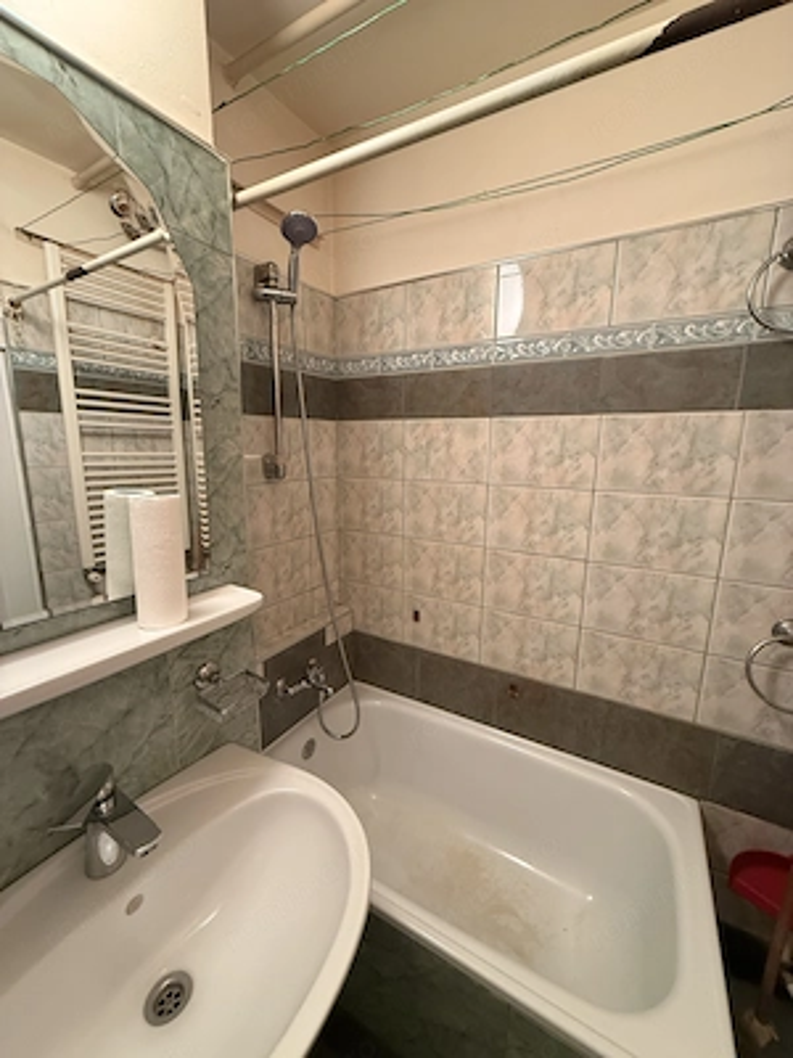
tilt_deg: -10.1
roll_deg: -1.5
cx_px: 396
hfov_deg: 85.7
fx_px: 428
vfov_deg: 102.1
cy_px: 529
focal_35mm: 14
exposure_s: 1/50
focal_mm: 2.22
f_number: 2.2
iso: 320
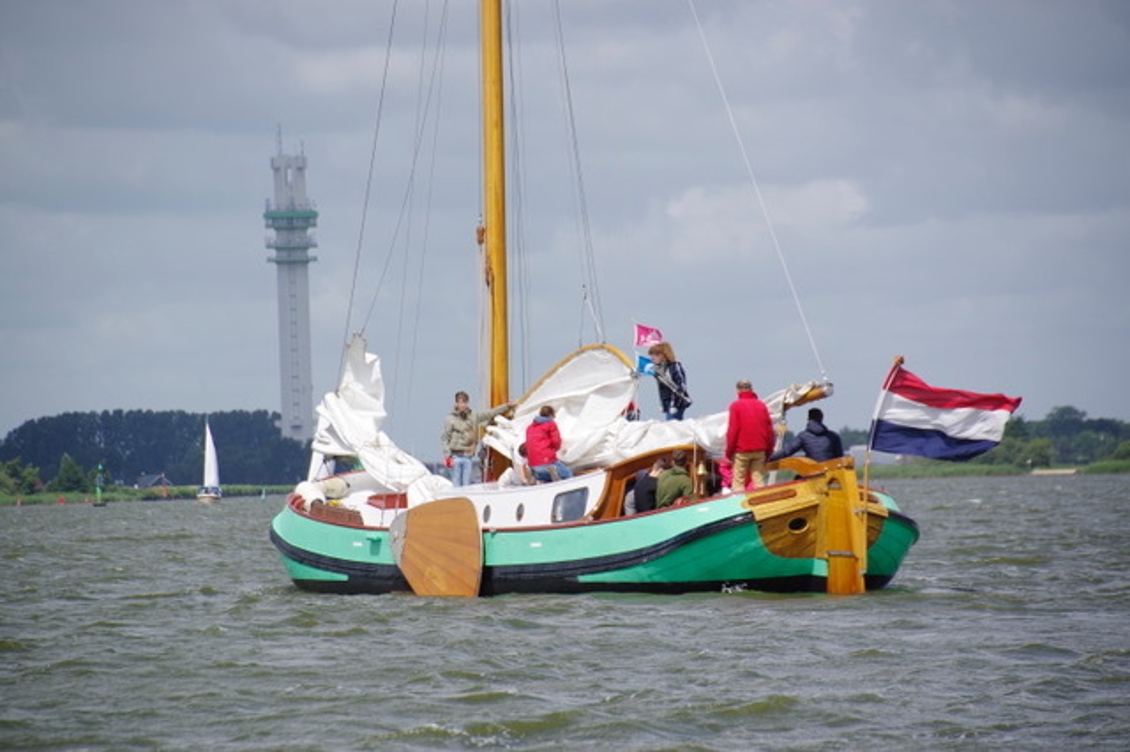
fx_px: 8470
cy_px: 376
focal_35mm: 270
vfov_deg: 5.1
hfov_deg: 7.6
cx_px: 565
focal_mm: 180
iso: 200
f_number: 7.1
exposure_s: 1/800
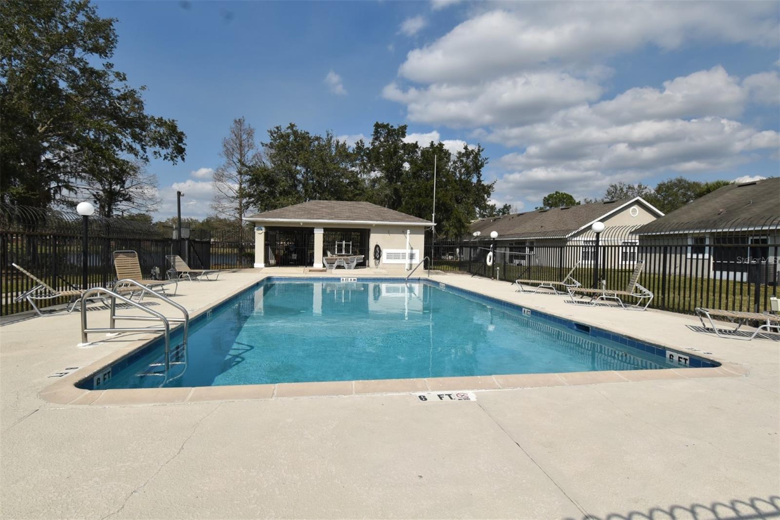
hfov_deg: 90.0
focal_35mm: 18
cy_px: 260
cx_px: 390
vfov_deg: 67.4
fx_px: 390
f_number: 11
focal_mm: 12
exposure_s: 1/500
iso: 200
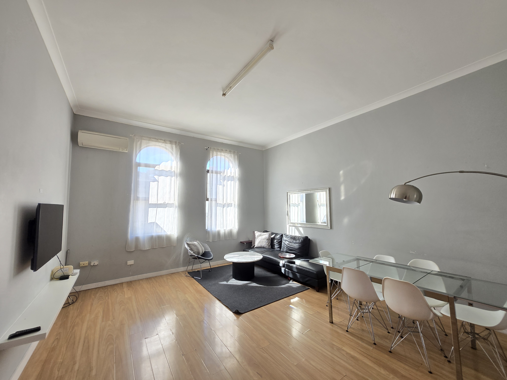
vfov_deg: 89.9
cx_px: 254
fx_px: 190
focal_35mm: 13
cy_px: 190
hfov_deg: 106.2
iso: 32
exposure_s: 1/50
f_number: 2.2
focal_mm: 1.7
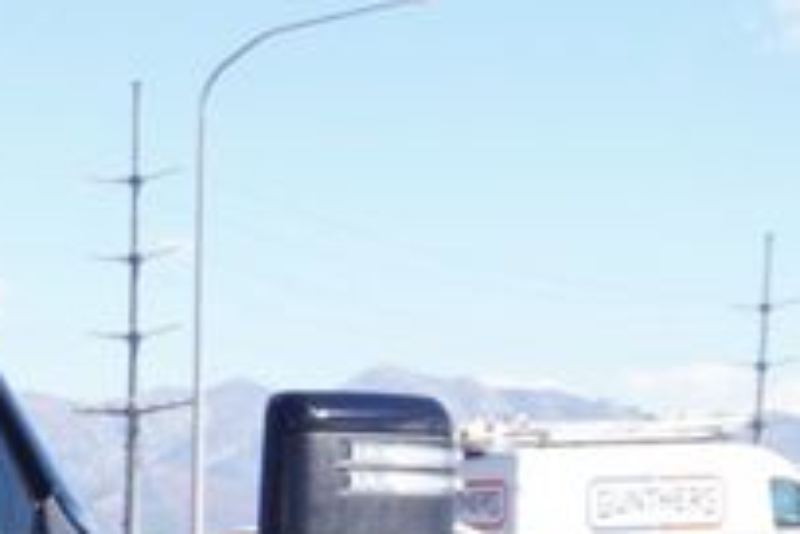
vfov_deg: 8.0
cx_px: -808
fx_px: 3502
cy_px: 1294
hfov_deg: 11.7
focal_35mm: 158
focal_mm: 21
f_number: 6.3
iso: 100
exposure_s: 1/160
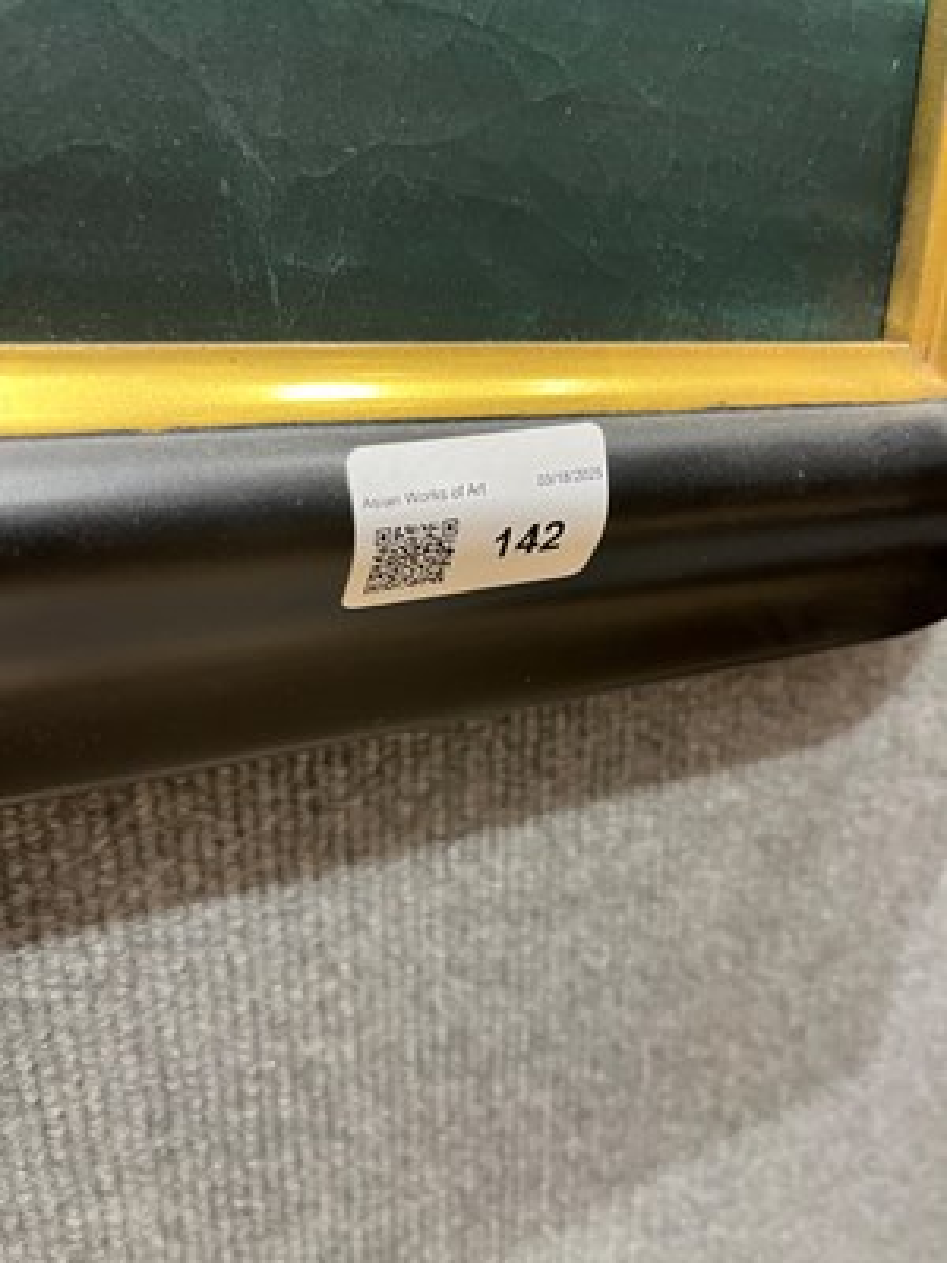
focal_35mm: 26
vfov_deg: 67.3
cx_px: 474
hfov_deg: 53.1
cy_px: 632
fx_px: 948
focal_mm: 5.1
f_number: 1.6
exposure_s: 1/60
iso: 250
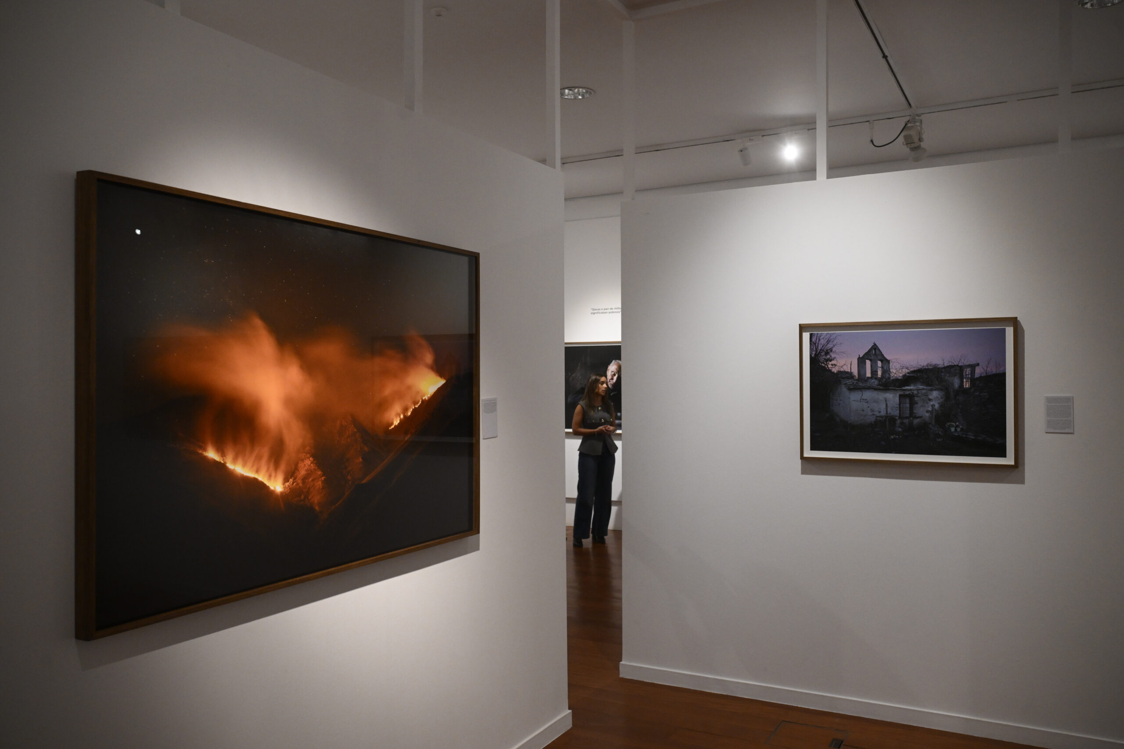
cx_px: 562
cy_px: 374
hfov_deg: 63.7
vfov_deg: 45.0
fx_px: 905
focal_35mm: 29
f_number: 5.6
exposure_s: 1/250
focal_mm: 29
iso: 3200
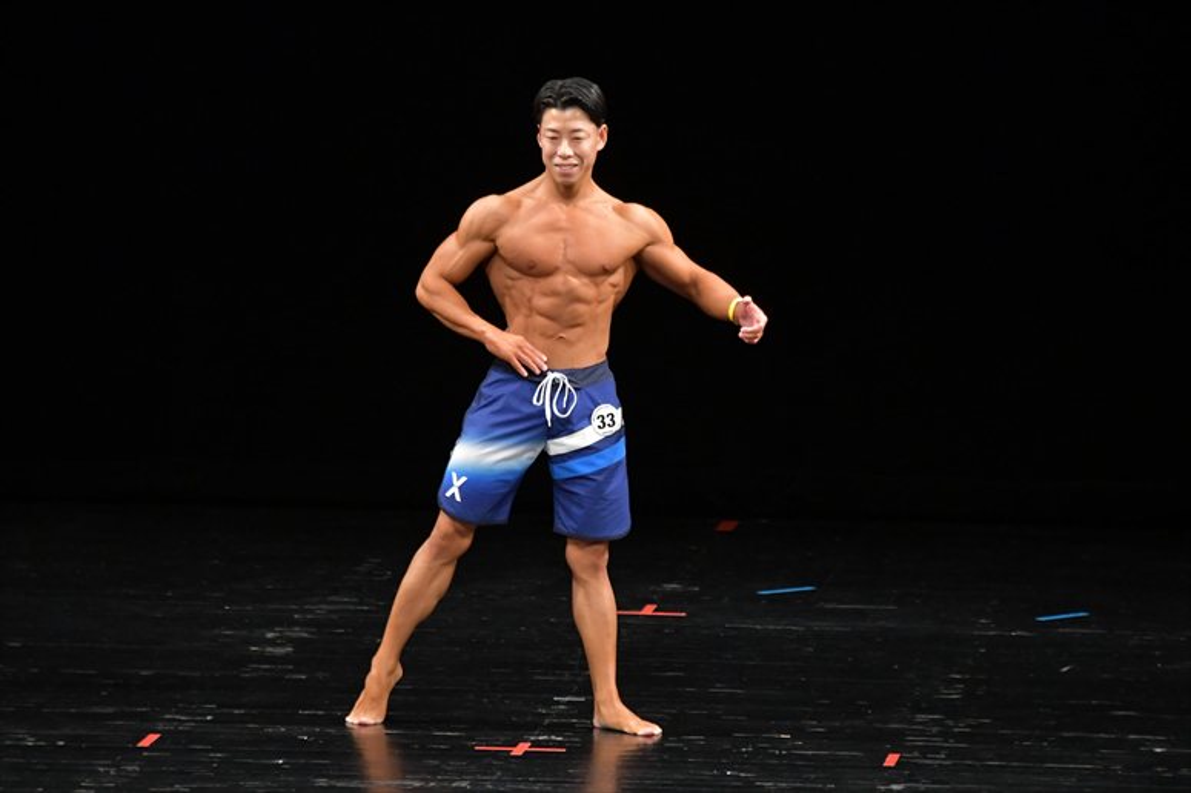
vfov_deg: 4.6
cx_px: 596
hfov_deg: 6.9
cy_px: 396
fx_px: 9920
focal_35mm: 300
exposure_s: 1/400
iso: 3200
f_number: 5.6
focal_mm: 200
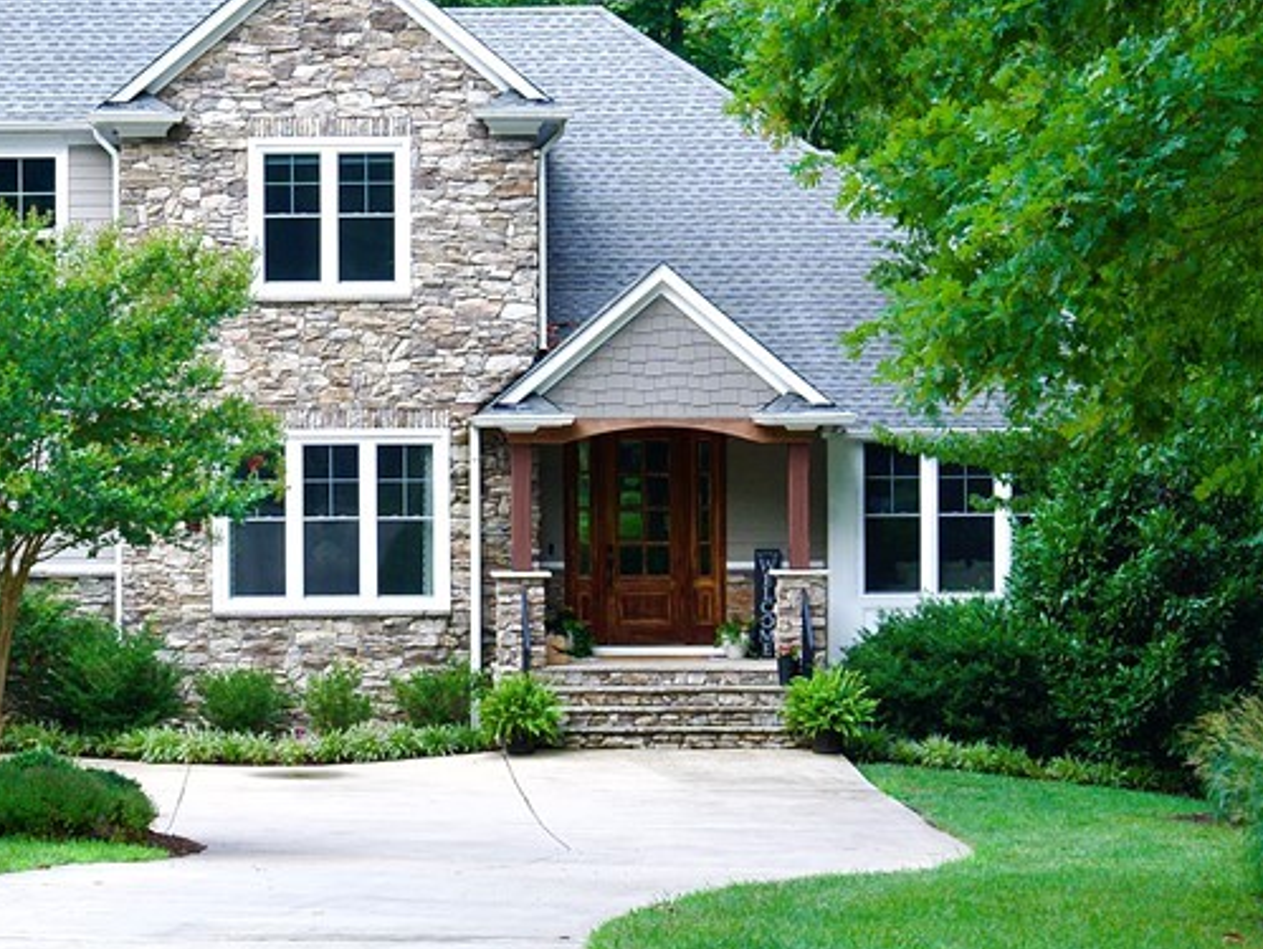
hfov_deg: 21.0
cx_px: 246
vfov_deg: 16.1
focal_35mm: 92
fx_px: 3359
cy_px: 509
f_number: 16
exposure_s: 1/50
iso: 125
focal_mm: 44
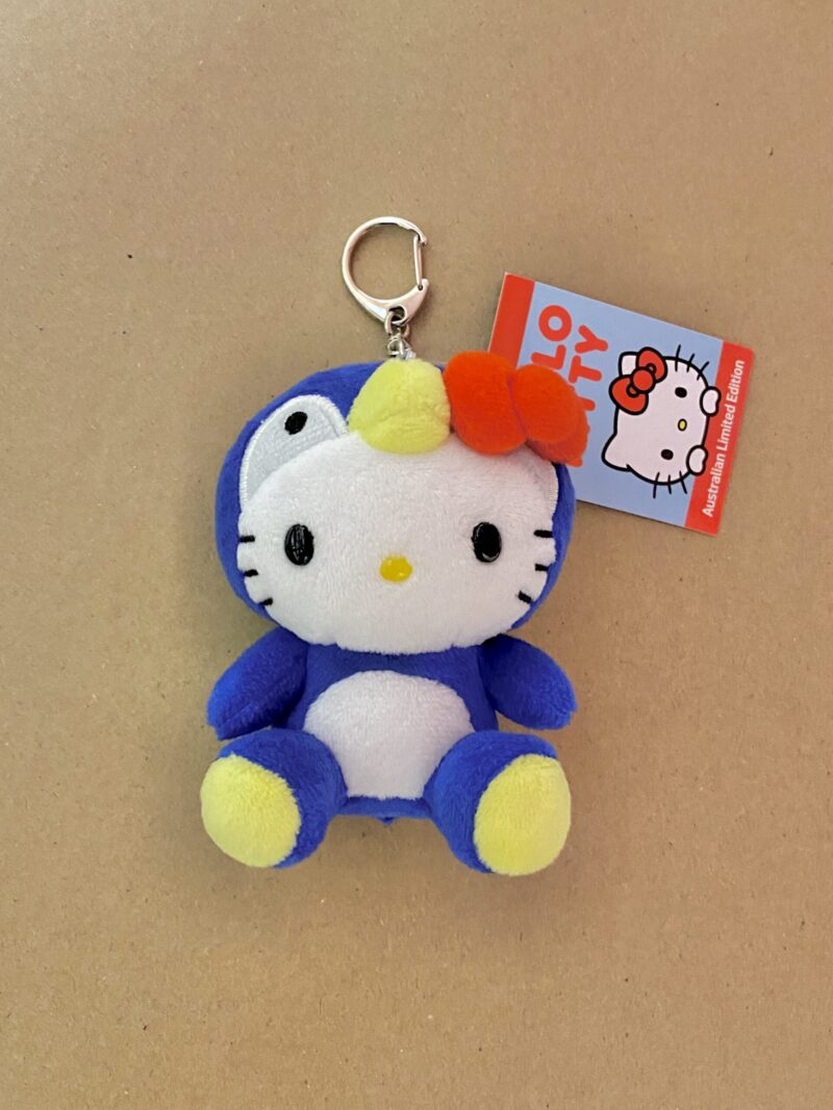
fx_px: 834
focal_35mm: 26
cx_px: 416
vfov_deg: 67.3
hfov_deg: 53.1
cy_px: 555
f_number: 1.8
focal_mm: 4.25
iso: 640
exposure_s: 1/25
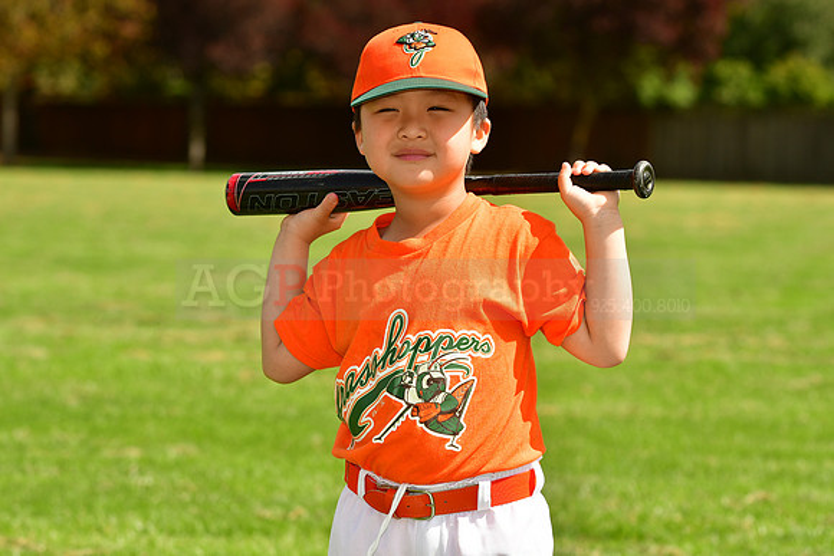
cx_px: 417
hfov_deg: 11.8
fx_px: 4032
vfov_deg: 7.9
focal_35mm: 174
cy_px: 278
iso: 200
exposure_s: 1/1000
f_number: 5
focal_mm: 116
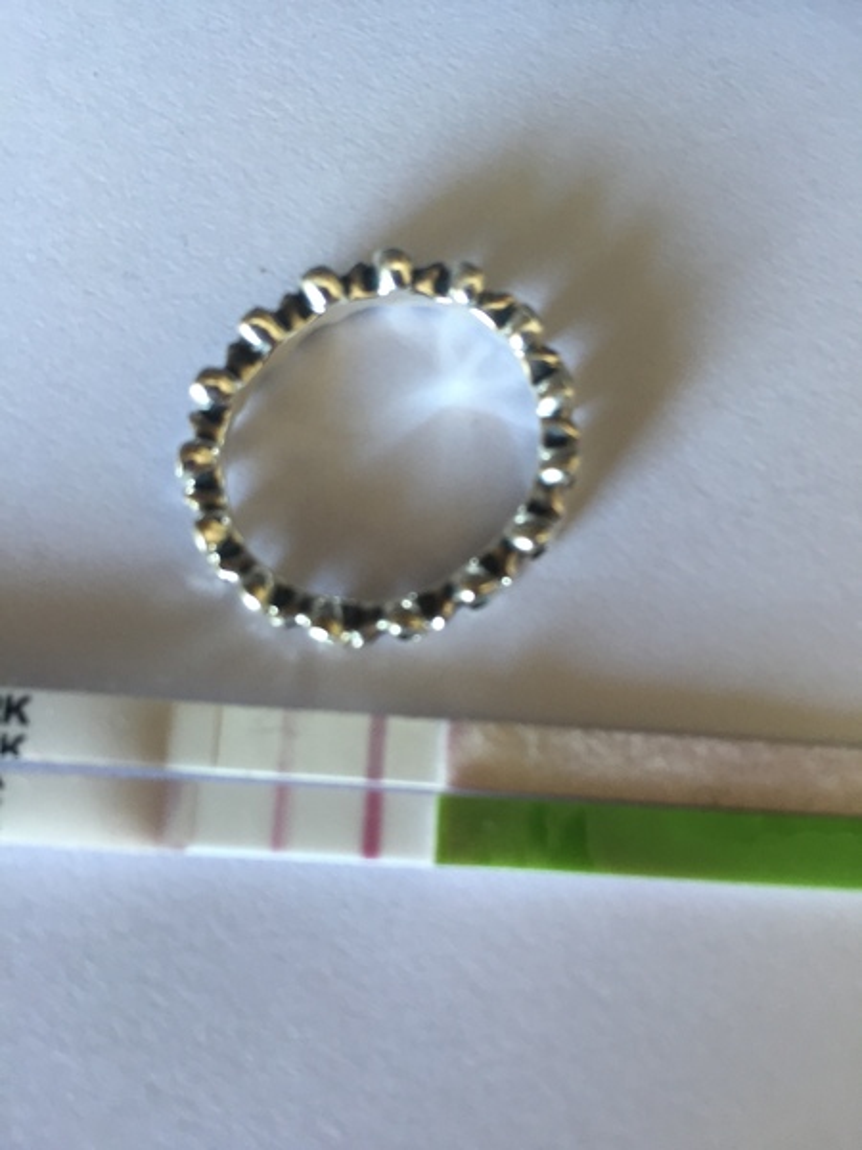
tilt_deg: -79.3
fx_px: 963
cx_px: 431
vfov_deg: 61.7
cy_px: 575
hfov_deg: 48.2
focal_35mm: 29
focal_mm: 4.15
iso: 100
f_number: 2.2
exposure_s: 1/33
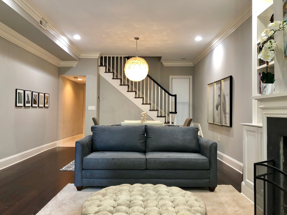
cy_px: 108
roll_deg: -1.1
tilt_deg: +1.3
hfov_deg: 63.4
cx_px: 144
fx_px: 232
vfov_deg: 49.8
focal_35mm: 28
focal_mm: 3.99
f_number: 1.8
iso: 50
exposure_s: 1/15
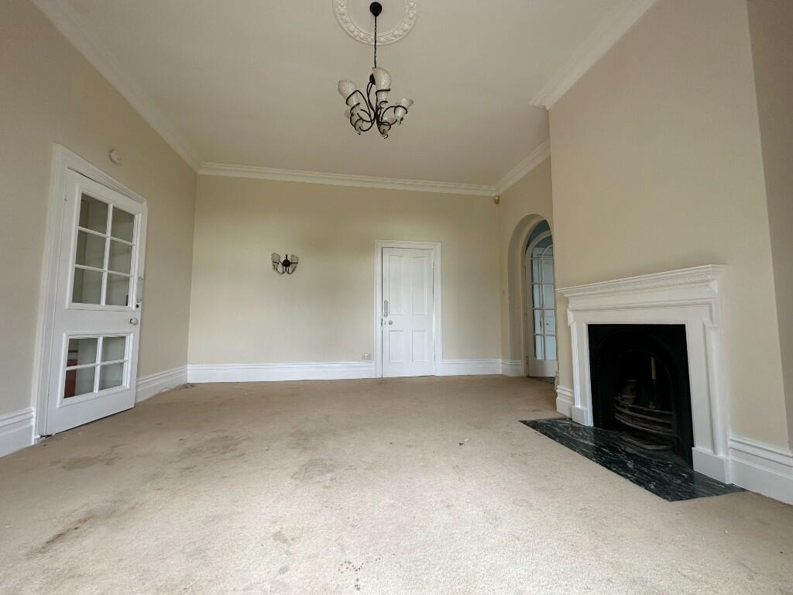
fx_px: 321
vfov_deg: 85.7
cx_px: 396
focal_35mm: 14
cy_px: 298
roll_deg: +0.2
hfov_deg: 102.1
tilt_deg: +4.2
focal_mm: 2.22
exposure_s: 1/99
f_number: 2.2
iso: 125
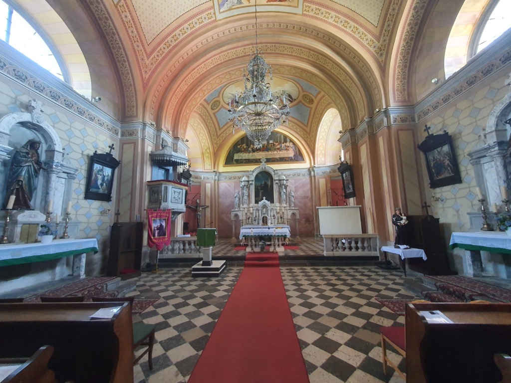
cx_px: 256
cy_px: 192
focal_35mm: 13
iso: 320
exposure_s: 1/33
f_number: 2.2
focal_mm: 1.8
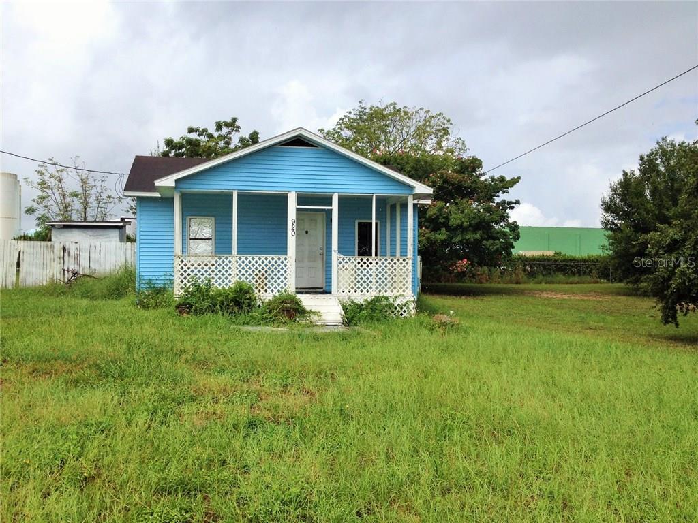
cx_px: 349
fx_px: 706
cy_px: 262
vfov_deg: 40.7
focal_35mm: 35
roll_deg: -1.0
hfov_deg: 52.6
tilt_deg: -0.2
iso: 50
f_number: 2.4
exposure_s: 1/1381
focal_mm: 4.28
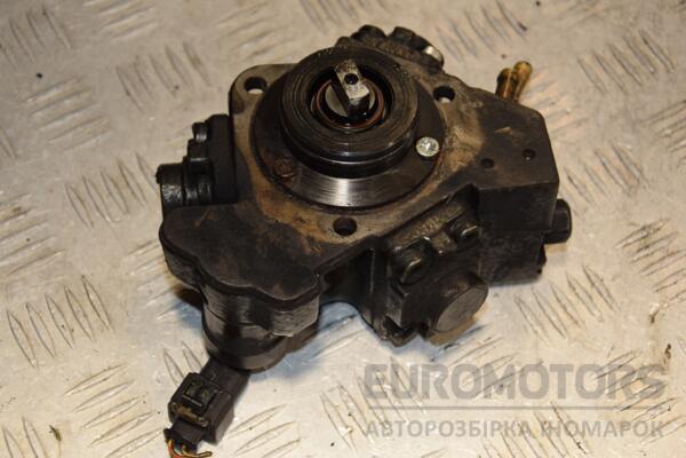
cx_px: 343
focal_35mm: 87
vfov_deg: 15.7
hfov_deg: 23.4
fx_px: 1658
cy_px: 229
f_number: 5.6
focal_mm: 58
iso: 800
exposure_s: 1/200
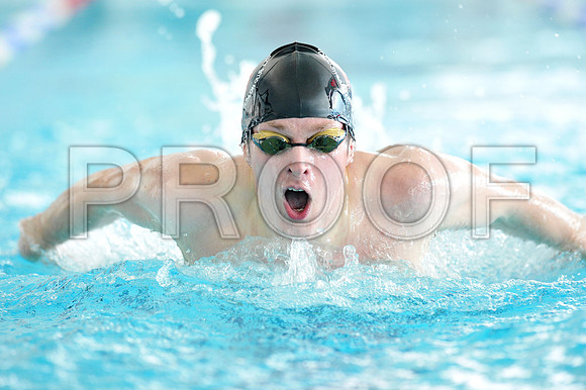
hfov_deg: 6.9
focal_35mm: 300
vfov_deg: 4.6
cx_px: 293
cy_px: 195
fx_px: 4880
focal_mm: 300
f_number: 5
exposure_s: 1/400
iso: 2000
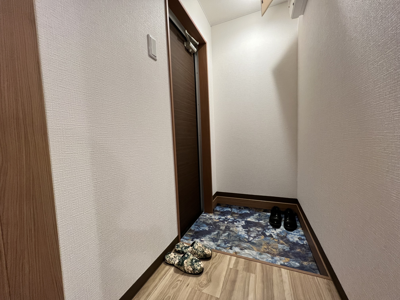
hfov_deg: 106.2
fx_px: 150
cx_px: 200
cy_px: 150
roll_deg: +2.3
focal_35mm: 13
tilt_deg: -3.3
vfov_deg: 89.9
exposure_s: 1/50
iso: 200
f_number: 1.8
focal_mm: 1.57
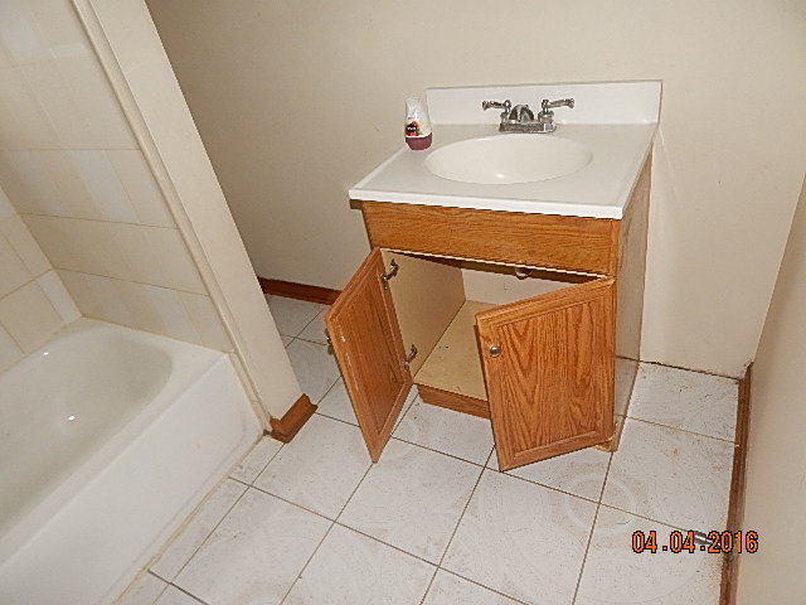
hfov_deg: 73.9
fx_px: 536
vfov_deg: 58.9
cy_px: 302
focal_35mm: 23
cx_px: 403
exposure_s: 1/30
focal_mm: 4
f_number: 3
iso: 200
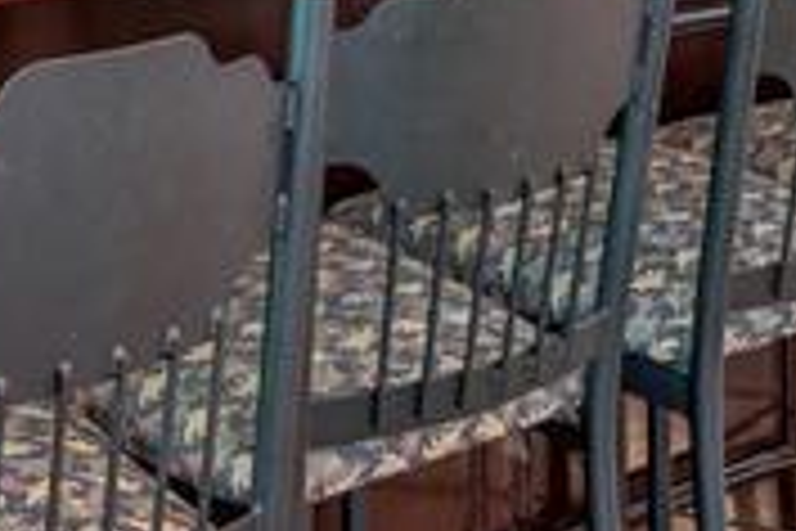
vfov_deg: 14.1
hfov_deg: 22.5
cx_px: 4
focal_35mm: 87
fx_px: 1924
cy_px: -398
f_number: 8
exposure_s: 1/2
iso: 400
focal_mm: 15
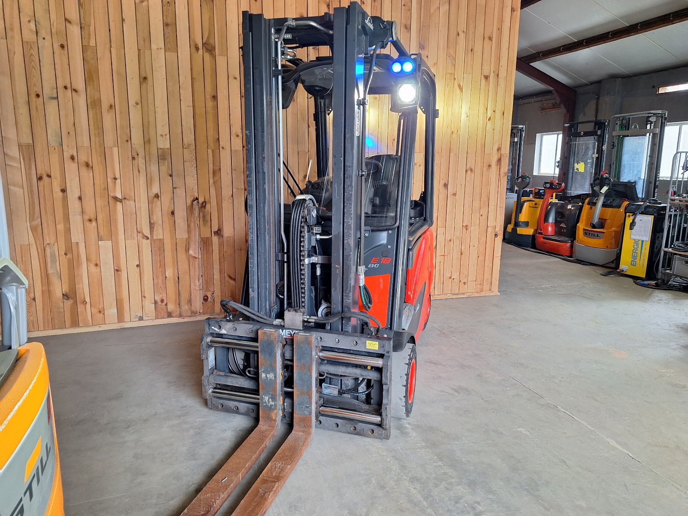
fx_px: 457
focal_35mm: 23
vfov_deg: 58.9
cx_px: 344
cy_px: 258
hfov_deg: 73.9
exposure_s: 1/50
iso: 125
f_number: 1.8
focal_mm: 5.54
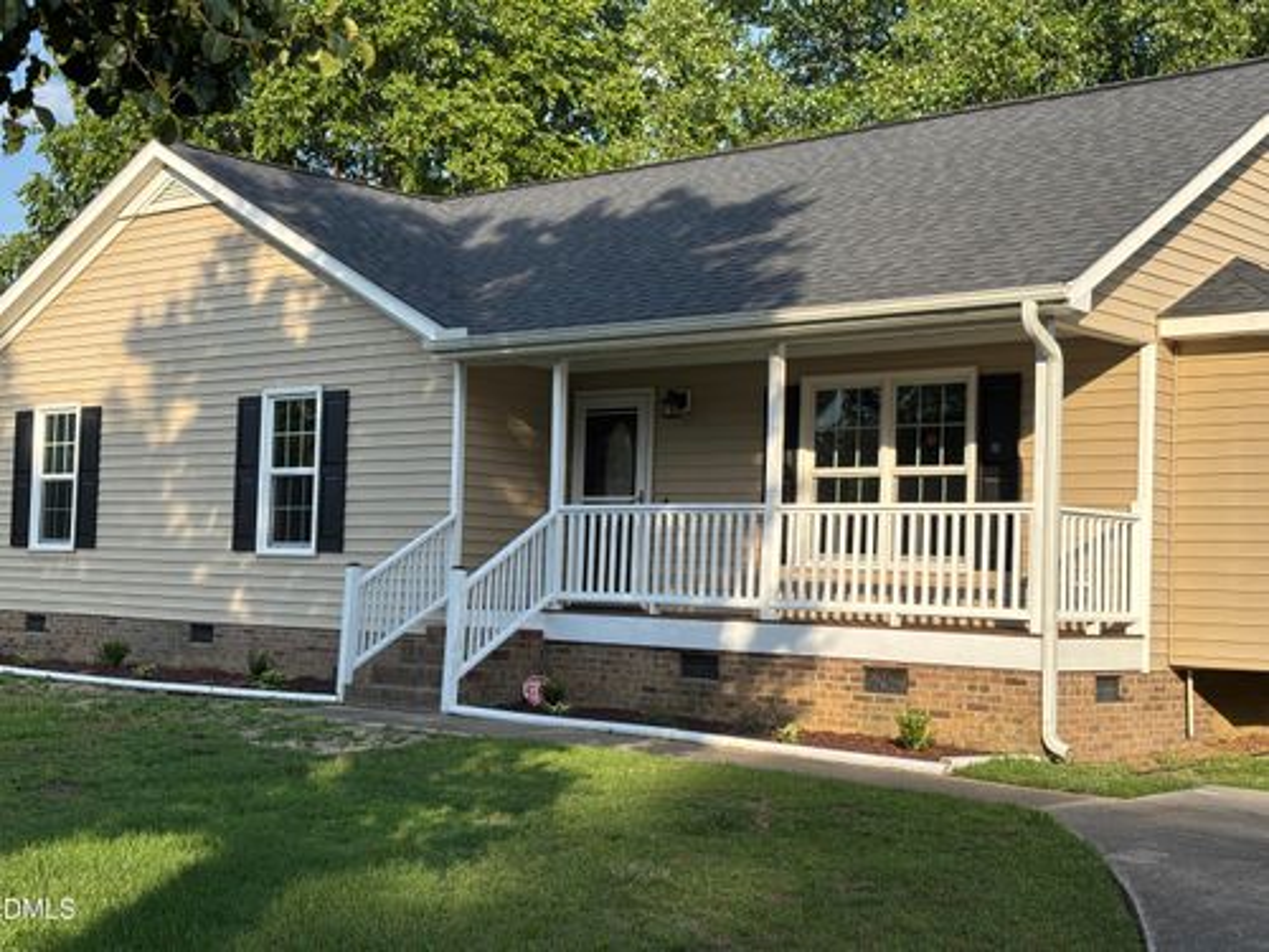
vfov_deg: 28.0
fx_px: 1906
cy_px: 476
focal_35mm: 52
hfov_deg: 36.8
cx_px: 634
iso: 32
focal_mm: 5.96
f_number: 1.6
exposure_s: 1/1437
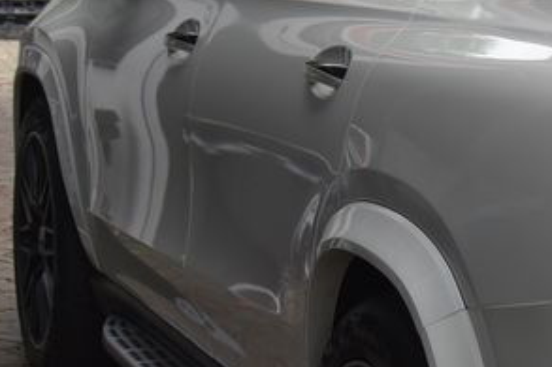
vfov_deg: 9.8
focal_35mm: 140
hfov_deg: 13.7
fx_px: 2145
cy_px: 248
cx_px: 861
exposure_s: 1/320
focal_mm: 40
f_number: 9
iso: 500
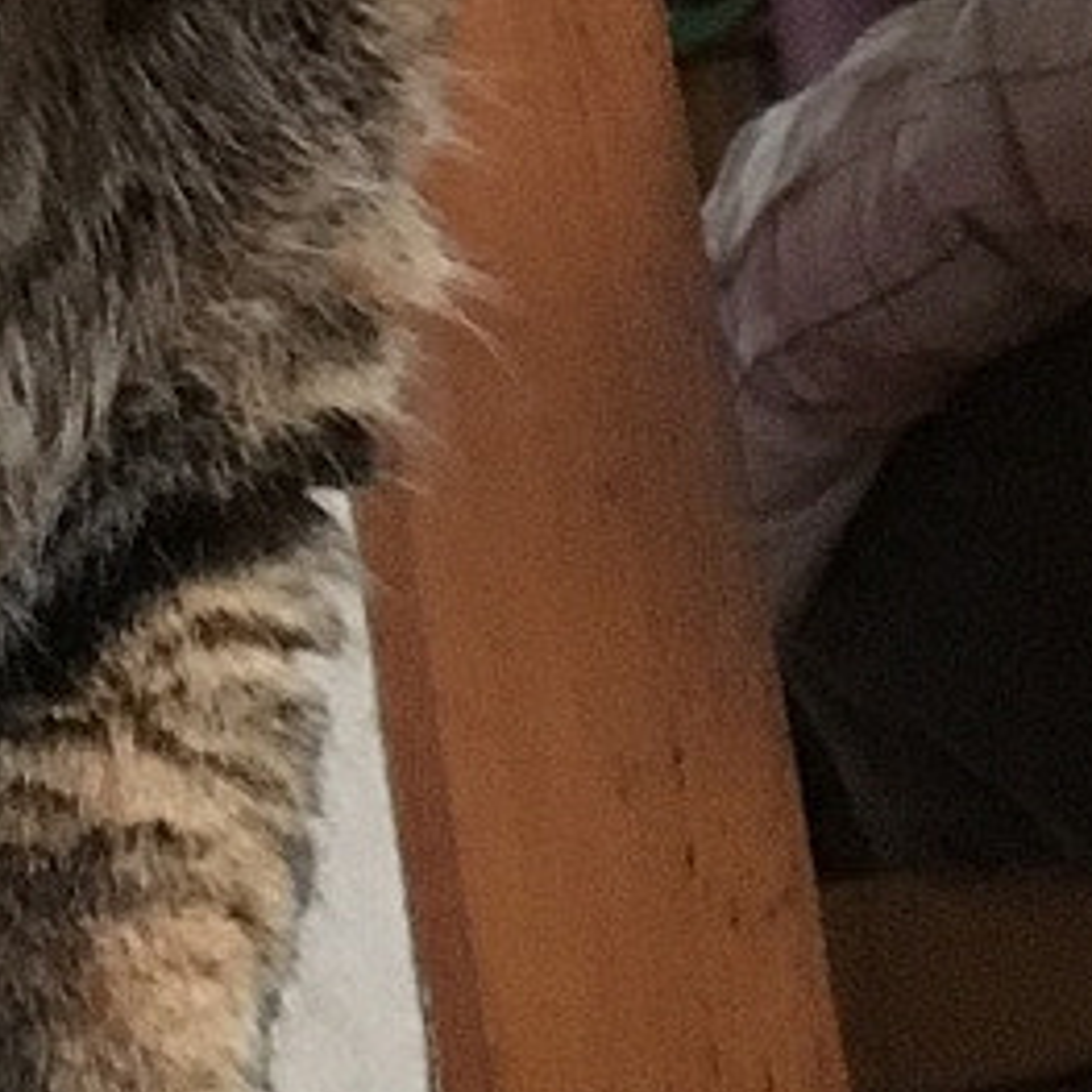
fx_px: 5568
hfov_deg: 11.1
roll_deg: +7.5
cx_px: 158
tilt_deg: +19.8
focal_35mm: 156
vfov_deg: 10.9
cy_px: -440
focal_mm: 4.15
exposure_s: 1/15
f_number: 2.2
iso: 320
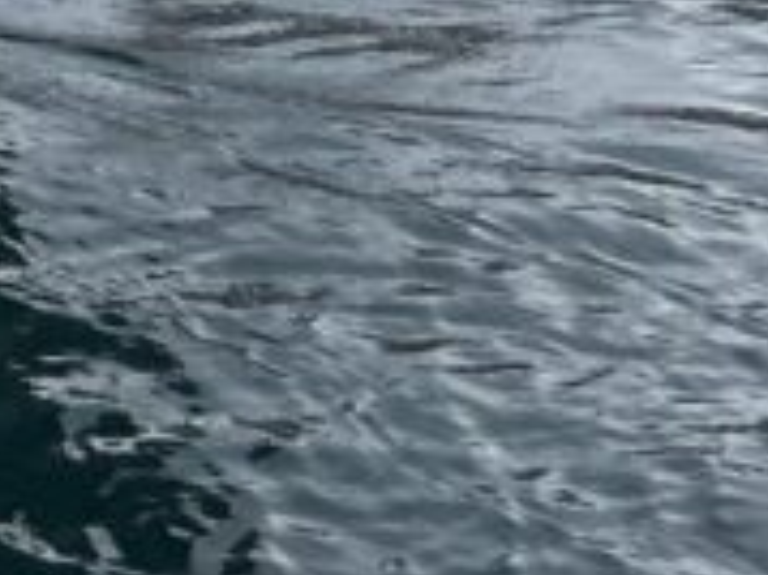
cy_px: -918
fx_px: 3858
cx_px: -948
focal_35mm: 174
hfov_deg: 10.2
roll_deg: +0.4
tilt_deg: -2.0
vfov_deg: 7.8
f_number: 1.5
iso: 50
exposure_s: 1/3831
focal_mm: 5.7
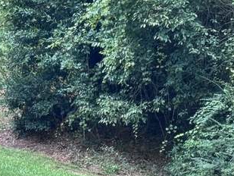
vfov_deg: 7.5
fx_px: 1346
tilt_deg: -2.0
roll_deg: +1.0
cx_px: 329
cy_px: 72
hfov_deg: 9.7
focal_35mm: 199
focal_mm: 6.76
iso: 64
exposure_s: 1/399
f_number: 1.78
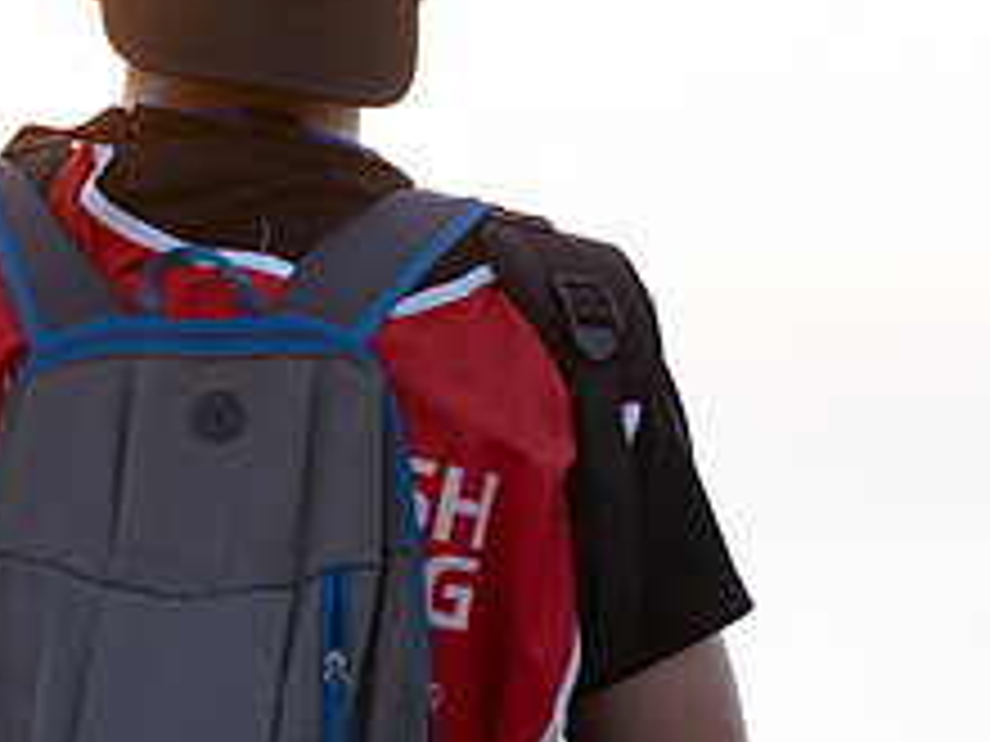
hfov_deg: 2.7
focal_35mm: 729
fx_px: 20849
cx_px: 324
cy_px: -228
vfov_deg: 2.0
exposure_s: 1/200
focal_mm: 200
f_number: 2.8
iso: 200
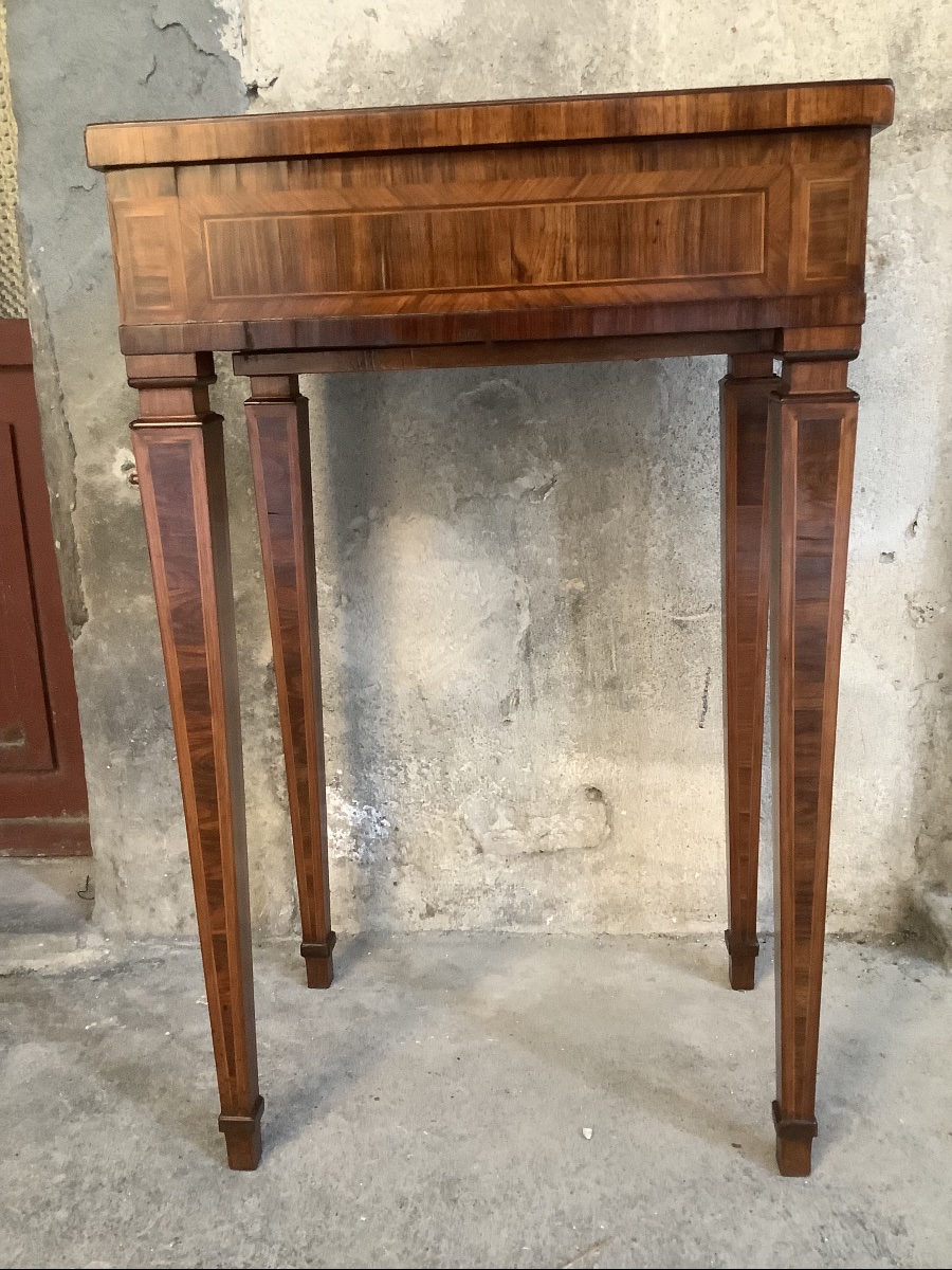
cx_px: 476
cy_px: 635
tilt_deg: -12.6
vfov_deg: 58.4
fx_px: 1137
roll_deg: +1.9
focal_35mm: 31
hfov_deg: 45.4
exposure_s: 1/33
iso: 250
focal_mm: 3.3
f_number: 2.4
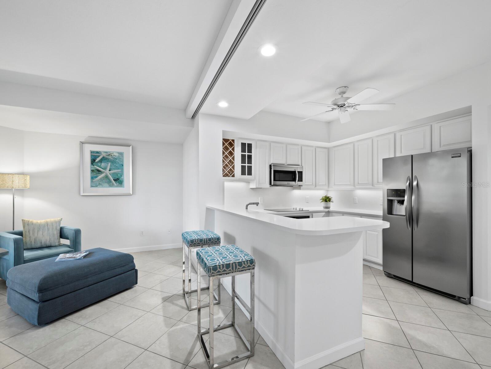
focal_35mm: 14
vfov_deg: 85.7
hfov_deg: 102.0
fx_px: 199
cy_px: 184
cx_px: 246
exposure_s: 1/2
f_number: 11
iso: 400
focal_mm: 7
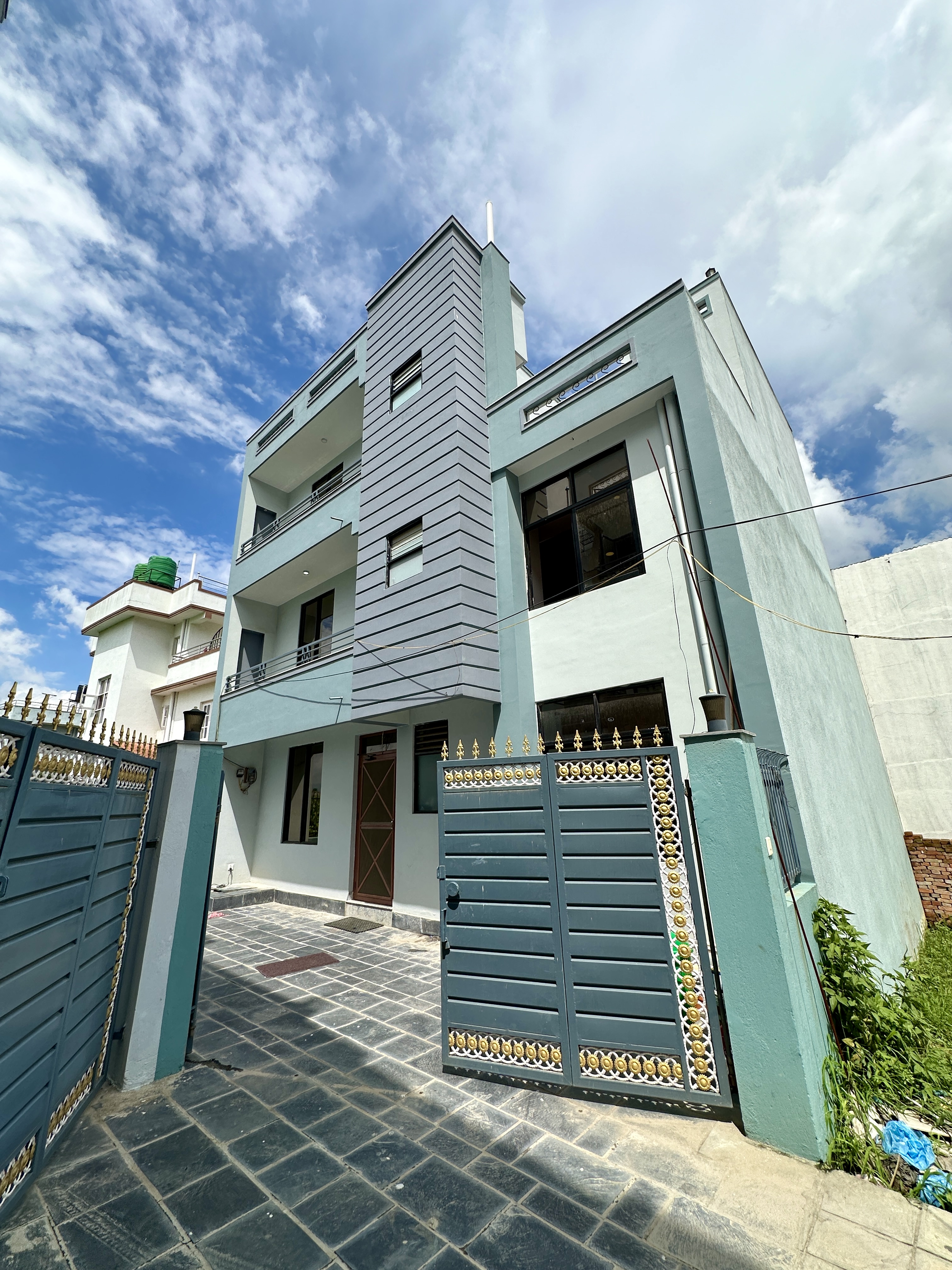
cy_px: 635
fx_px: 513
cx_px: 476
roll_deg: +3.4
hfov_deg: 85.7
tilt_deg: +20.1
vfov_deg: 102.1
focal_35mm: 14
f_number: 2.2
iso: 40
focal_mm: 2.22
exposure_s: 1/2132
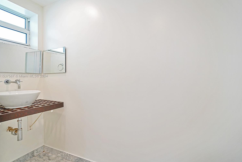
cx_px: 125
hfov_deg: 96.7
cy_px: 76
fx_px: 108
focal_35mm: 16
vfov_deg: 73.7
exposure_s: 1/40
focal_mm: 10
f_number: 4
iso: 250
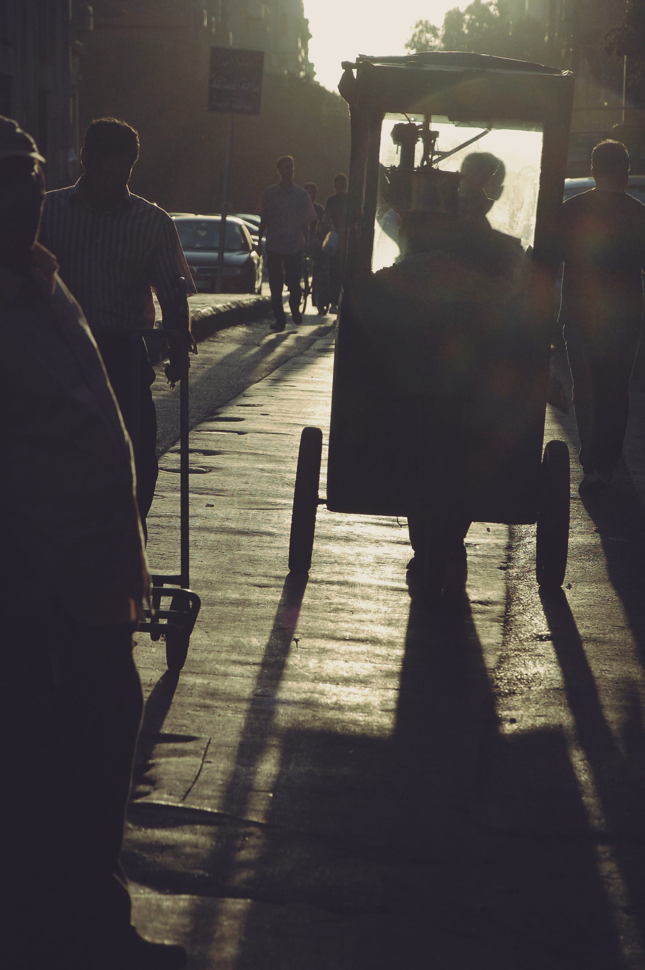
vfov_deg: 16.1
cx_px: 322
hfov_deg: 10.7
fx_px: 3433
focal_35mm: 128
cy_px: 485
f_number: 5.6
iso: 800
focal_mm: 85
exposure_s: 1/3200
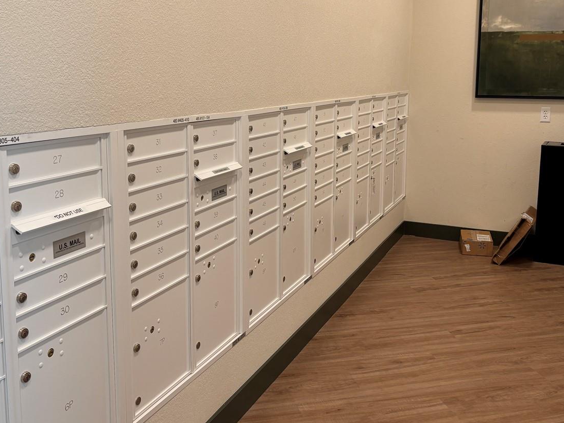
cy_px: 160
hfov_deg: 49.0
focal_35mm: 38
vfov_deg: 37.5
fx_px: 619
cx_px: 283
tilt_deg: -8.3
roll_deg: +0.1
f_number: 1.6
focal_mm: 5.96
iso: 80
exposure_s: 1/60
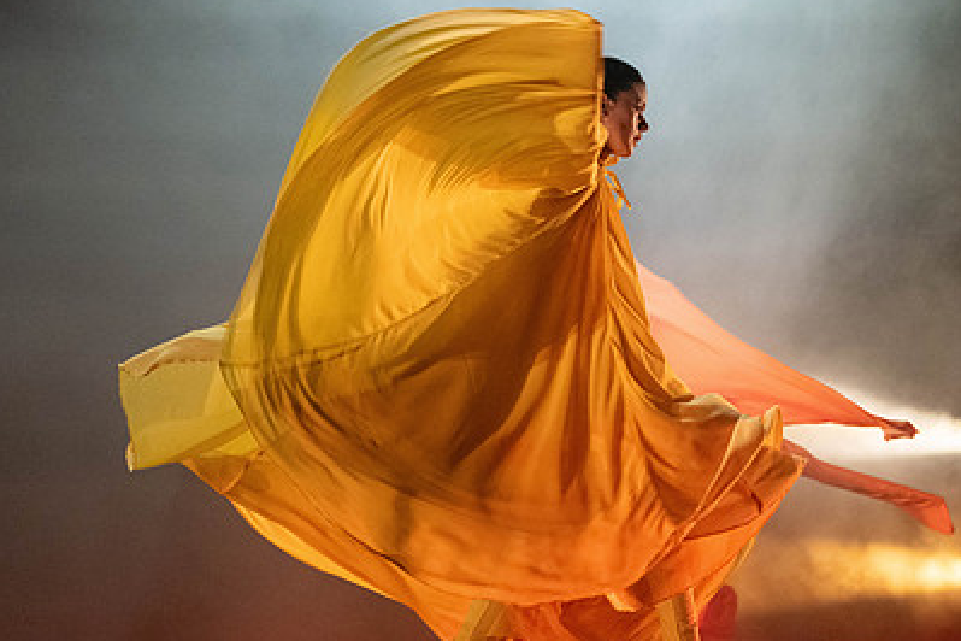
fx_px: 3096
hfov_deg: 17.6
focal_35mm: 116
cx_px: 662
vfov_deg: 11.8
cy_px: 260
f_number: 2.8
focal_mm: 70
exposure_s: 1/400
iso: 6400
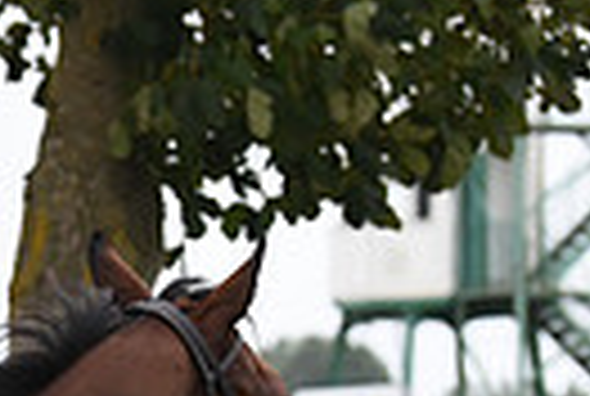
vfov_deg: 3.1
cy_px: 772
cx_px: -396
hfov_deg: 4.5
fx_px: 7392
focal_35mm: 450
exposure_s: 1/200
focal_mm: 102
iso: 1600
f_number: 4.5
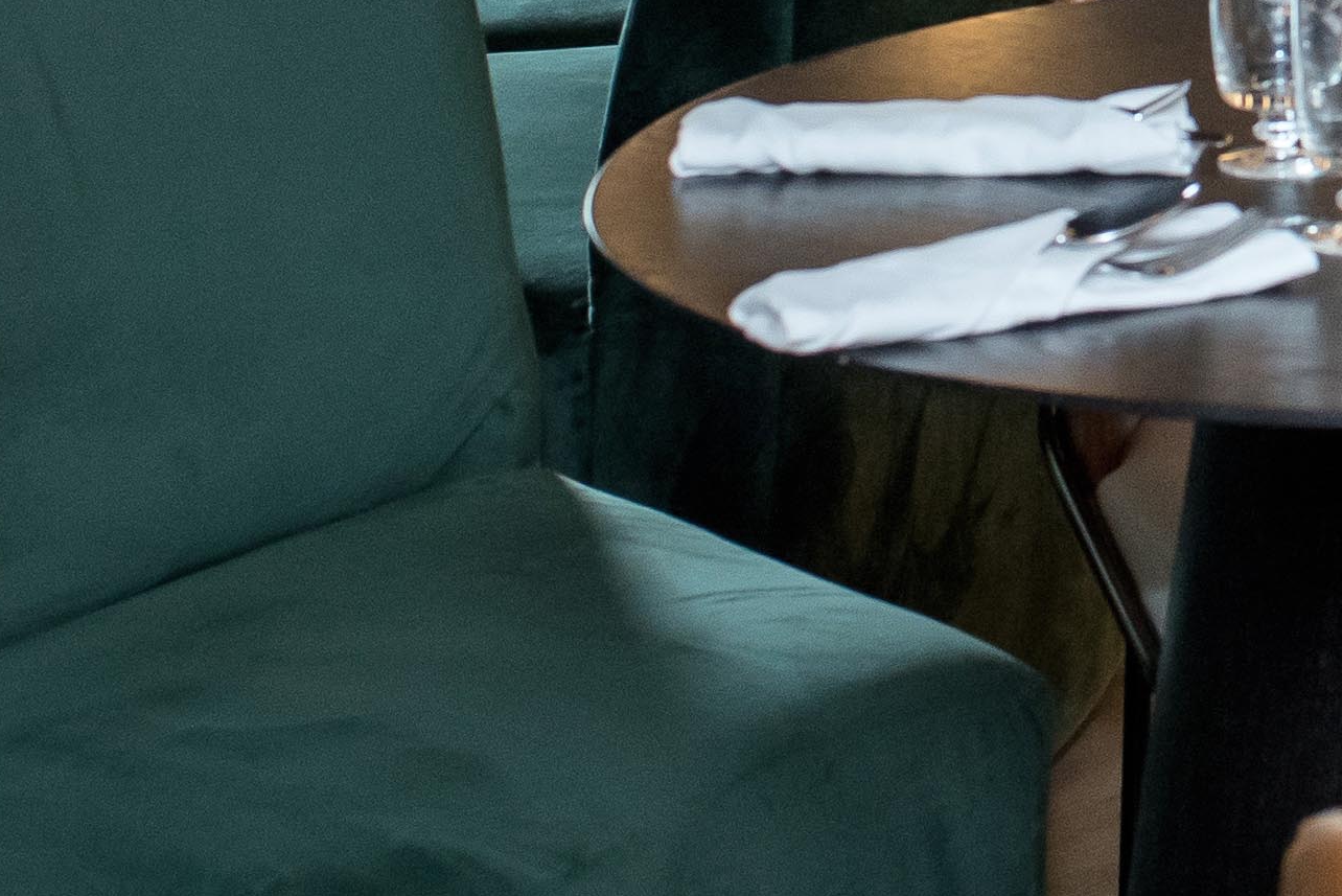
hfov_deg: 11.9
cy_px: -314
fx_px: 6115
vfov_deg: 8.3
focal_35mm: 164
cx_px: 2095
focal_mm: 35
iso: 1250
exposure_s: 1/160
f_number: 4.5
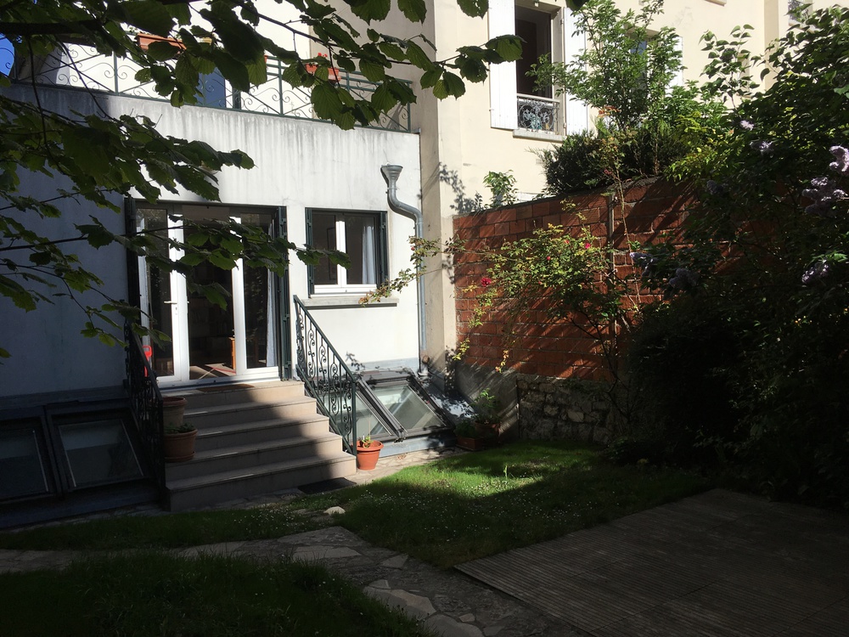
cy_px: 318
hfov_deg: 61.7
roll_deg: +2.3
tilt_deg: -1.8
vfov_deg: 48.2
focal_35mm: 29
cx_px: 424
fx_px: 711
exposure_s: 1/2079
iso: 25
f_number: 2.2
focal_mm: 4.15
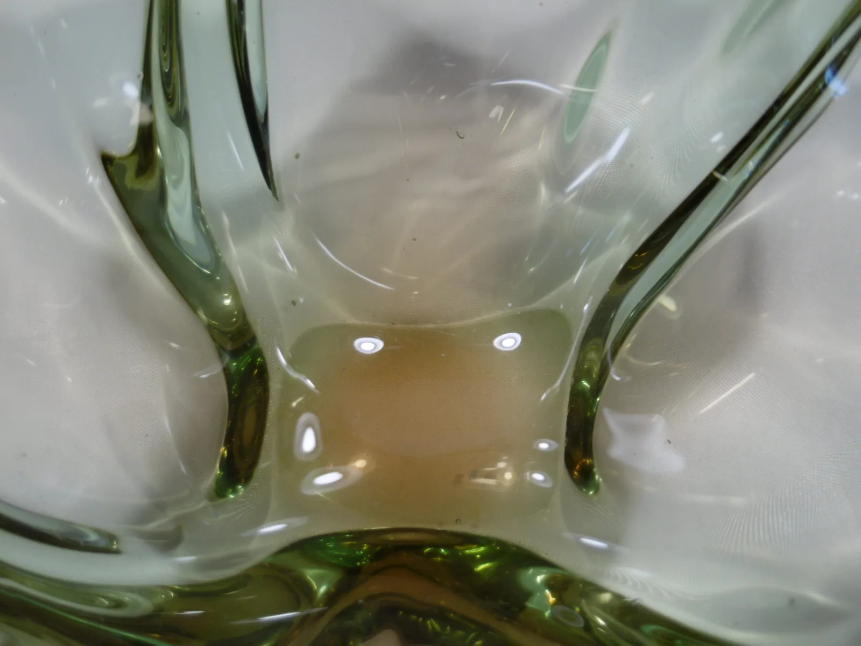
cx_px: 430
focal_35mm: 51
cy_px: 323
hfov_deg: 37.5
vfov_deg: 28.6
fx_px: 1269
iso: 100
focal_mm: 9.2
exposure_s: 1/15
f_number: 4
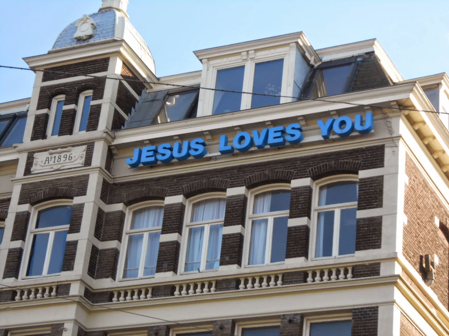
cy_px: 168
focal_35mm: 93
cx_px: 224
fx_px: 1206
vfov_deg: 15.9
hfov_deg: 21.1
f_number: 4.6
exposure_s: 1/500
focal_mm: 16.5
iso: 250
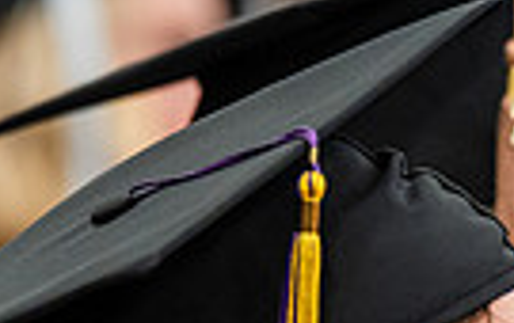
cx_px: 445
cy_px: 511
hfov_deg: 2.4
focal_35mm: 873
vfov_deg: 1.5
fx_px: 12255
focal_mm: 200
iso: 4000
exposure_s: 1/200
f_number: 4
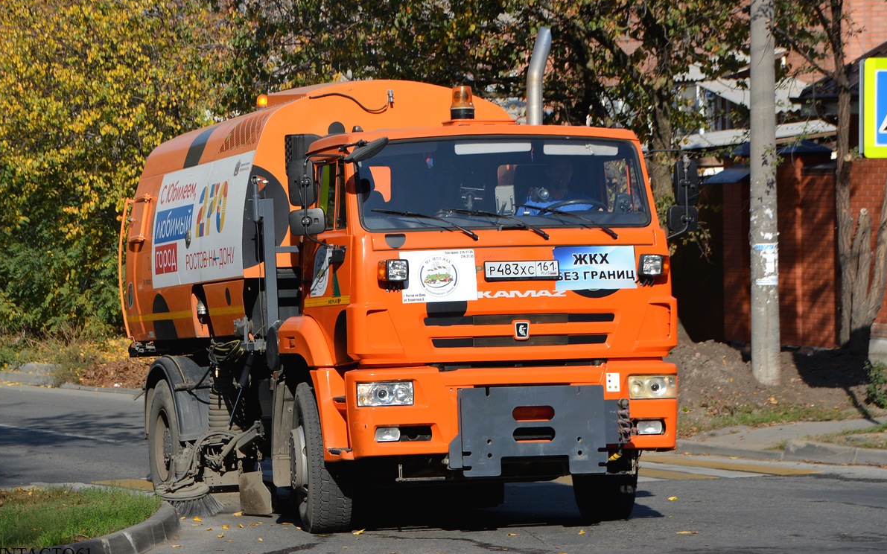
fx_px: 2792
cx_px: 442
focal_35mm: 116
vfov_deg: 11.3
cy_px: 268
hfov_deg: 18.1
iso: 400
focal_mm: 75
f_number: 6.3
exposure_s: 1/1600
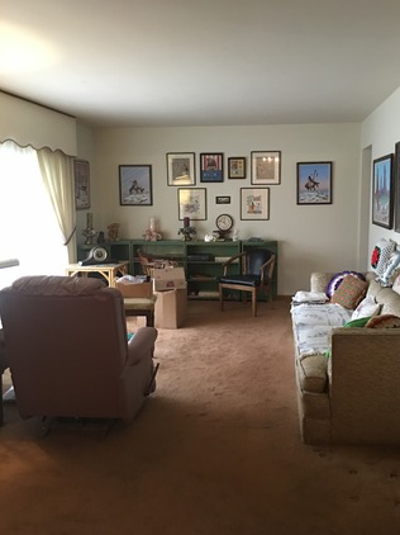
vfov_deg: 55.4
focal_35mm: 33
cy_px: 266
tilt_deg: -6.9
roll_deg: +0.5
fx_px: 509
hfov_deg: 42.8
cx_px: 227
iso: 64
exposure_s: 1/4
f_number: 2.2
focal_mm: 4.15
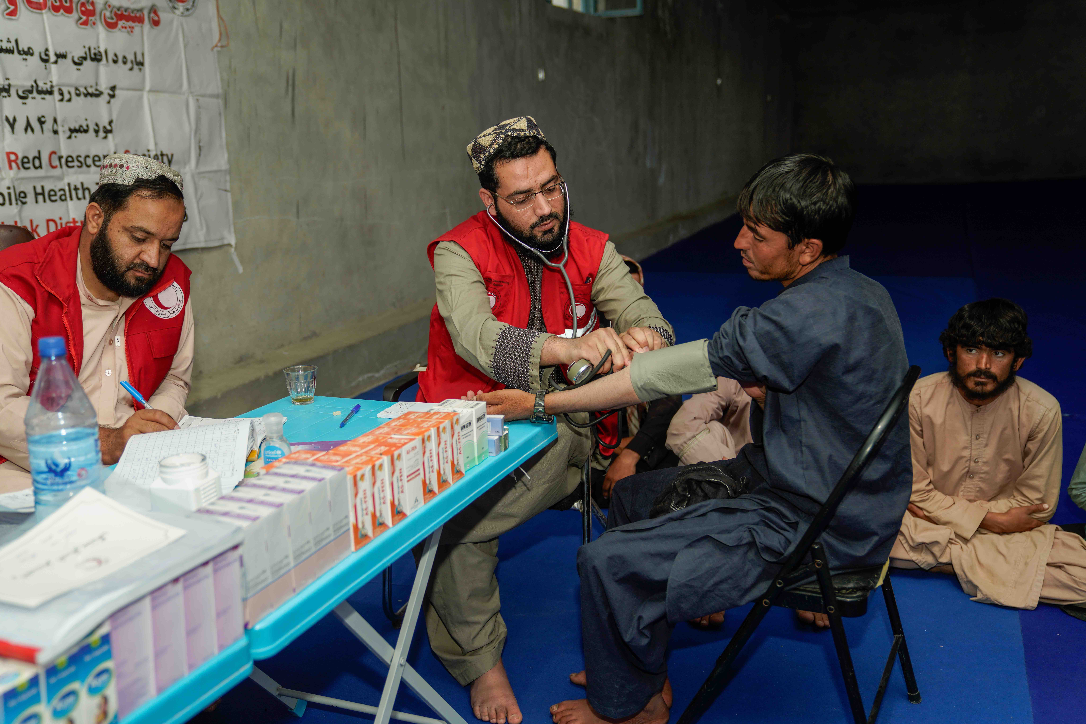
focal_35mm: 34
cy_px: 370
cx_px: 530
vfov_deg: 38.9
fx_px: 1026
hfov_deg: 55.8
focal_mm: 33
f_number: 2.8
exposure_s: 1/250
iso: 200
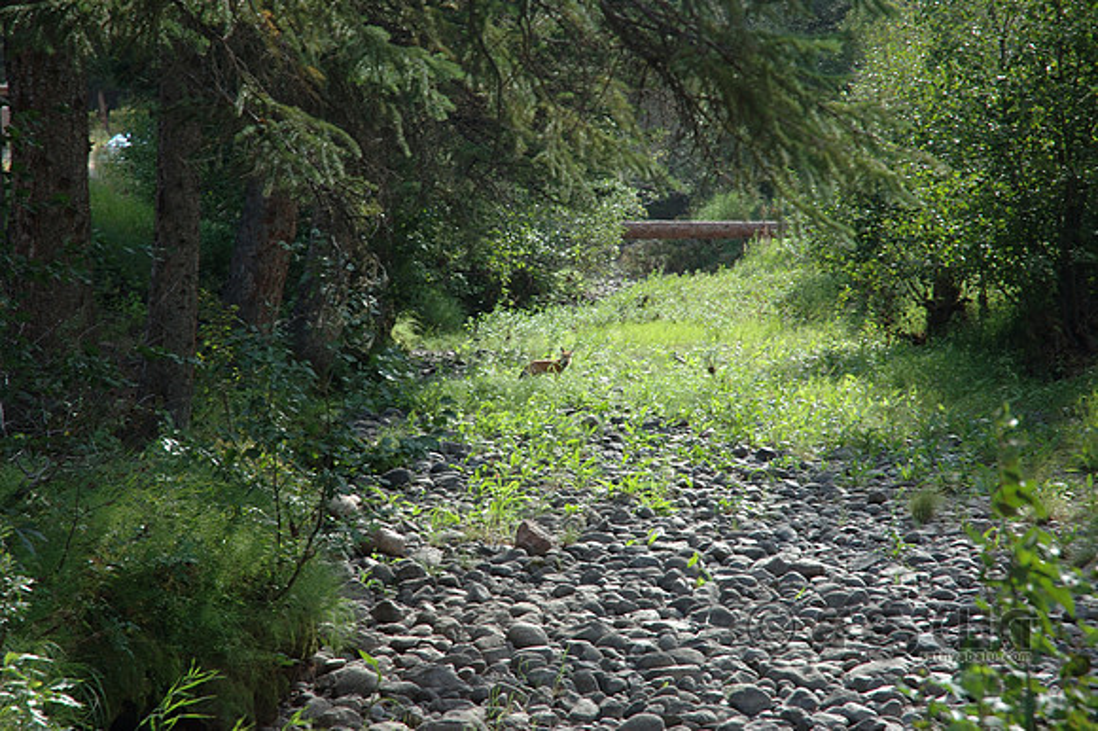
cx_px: 549
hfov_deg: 19.5
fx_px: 3201
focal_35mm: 105
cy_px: 366
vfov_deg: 13.0
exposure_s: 1/160
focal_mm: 70
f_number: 6.3
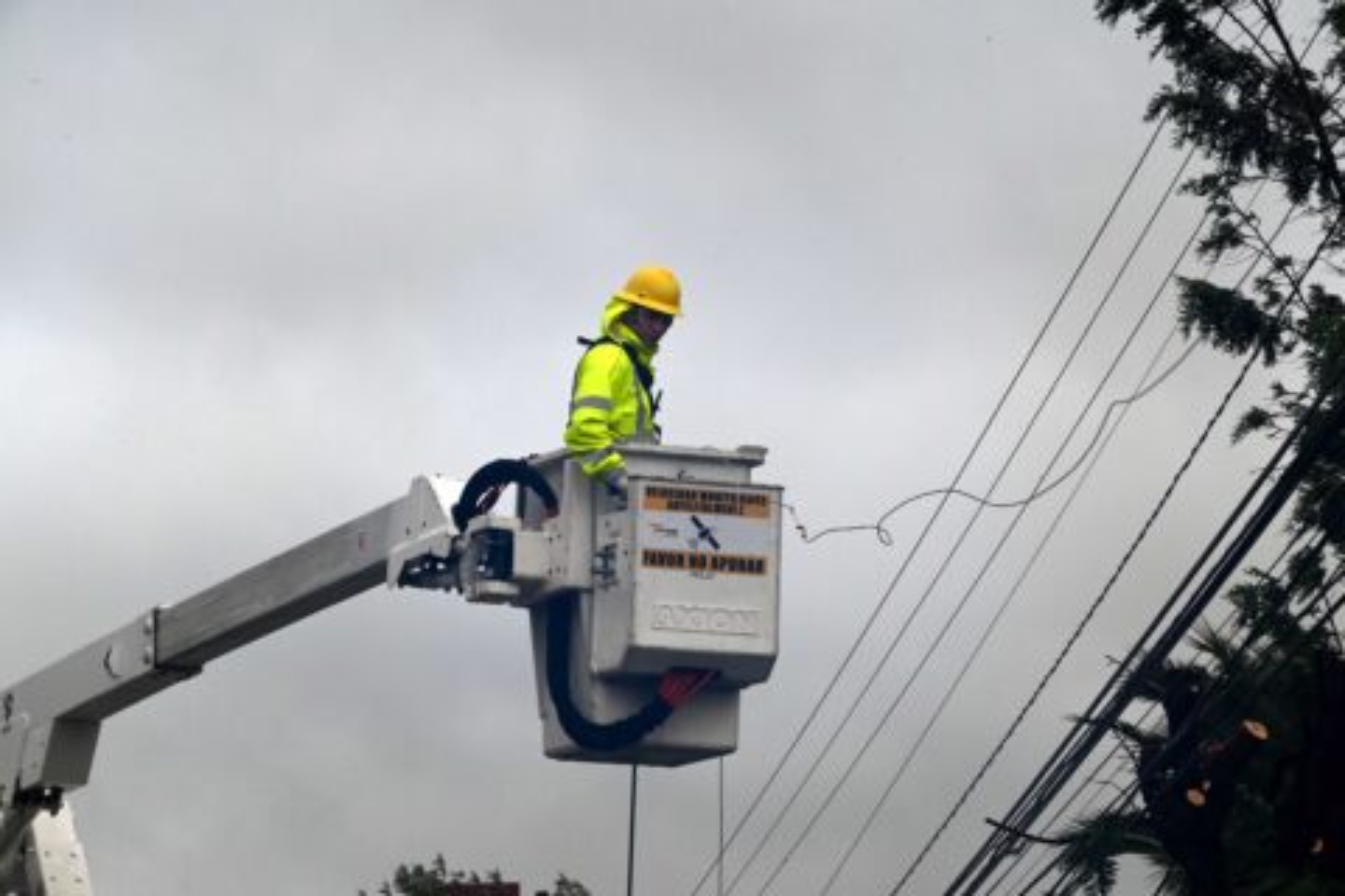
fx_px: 7472
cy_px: 448
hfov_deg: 10.3
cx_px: 672
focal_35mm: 200
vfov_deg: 6.9
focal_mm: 200
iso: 800
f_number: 18
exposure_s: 1/160
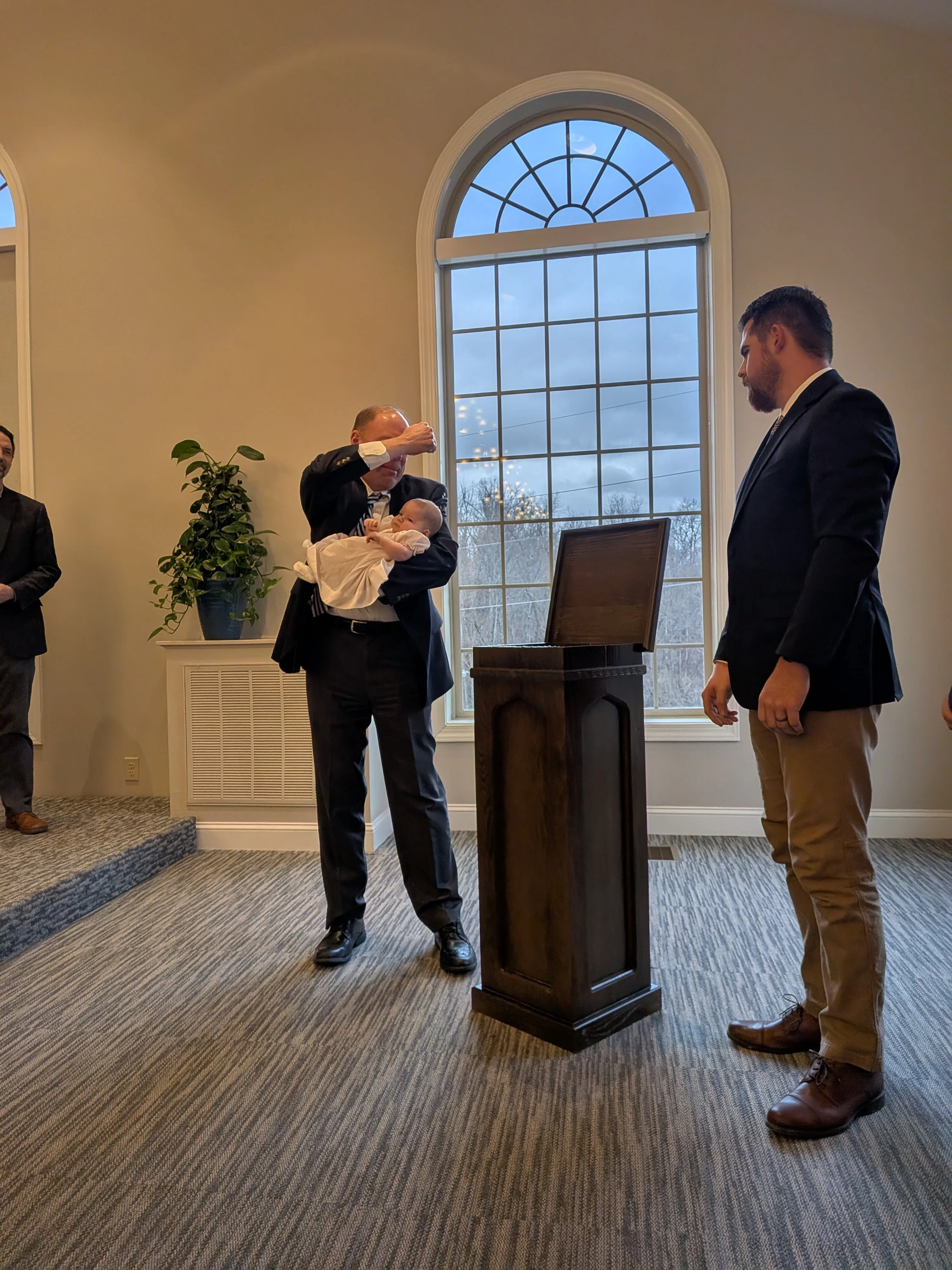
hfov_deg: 56.8
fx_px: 880
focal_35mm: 24
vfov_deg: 71.6
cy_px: 635
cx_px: 476
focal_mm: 4.53
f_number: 1.7
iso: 28
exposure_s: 1/1577
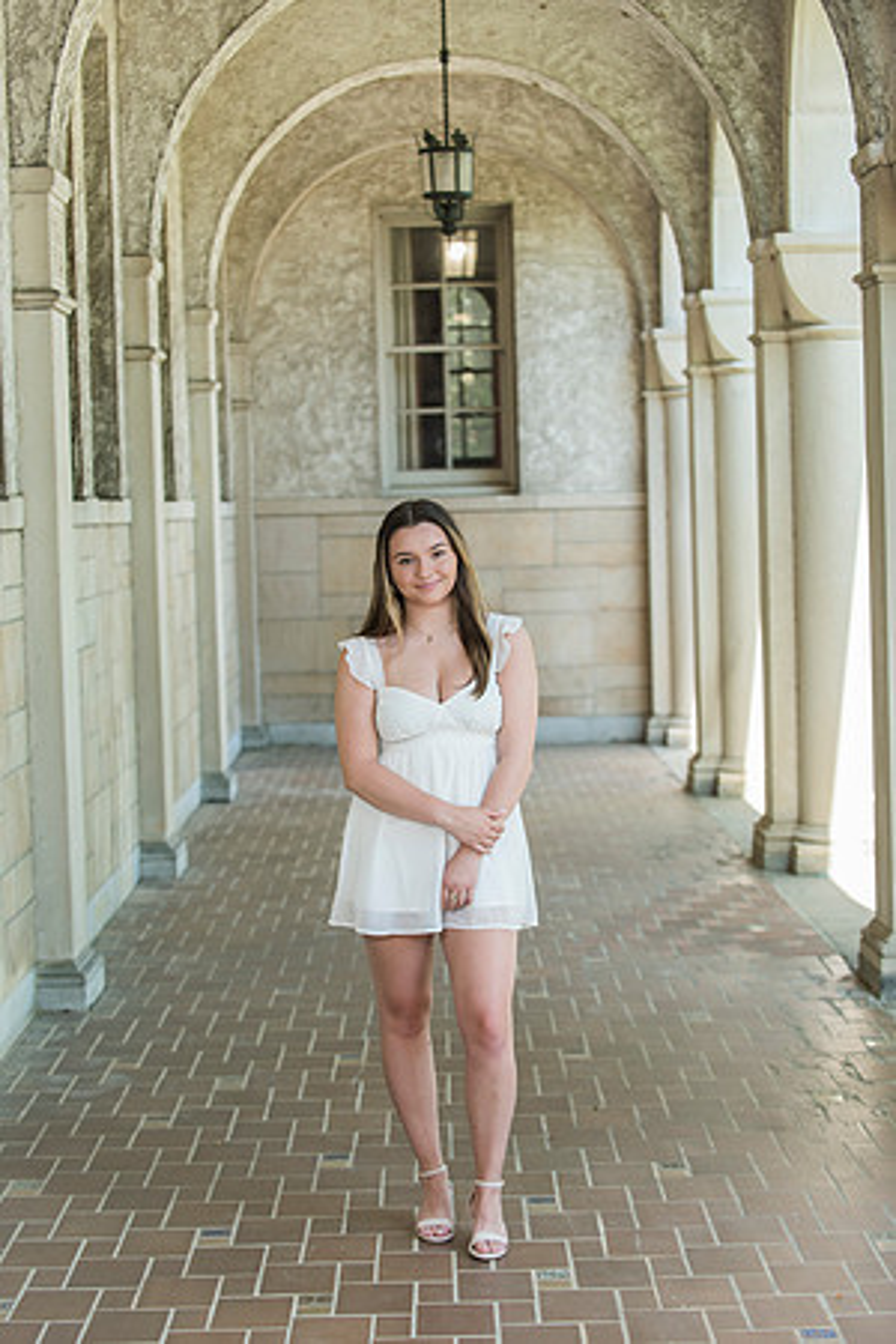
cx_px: 448
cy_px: 672
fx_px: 2800
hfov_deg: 18.2
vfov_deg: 27.0
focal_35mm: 75
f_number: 4
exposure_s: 1/200
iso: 320
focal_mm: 75
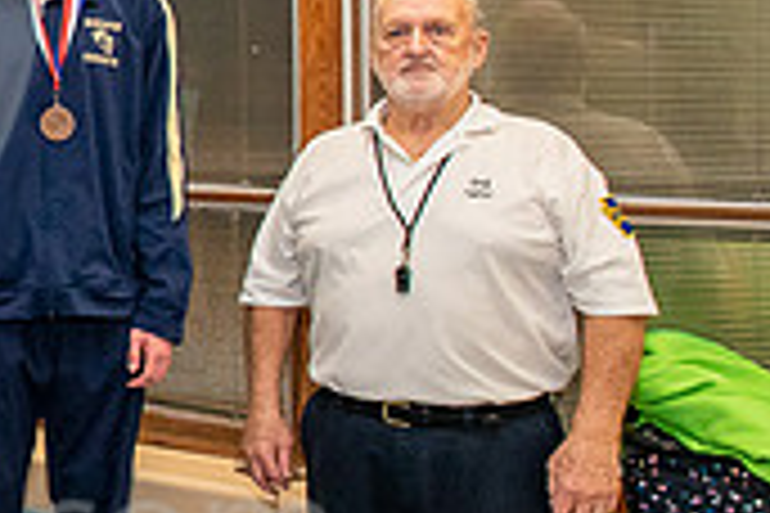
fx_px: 1412
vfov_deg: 20.3
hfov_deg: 23.0
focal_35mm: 66
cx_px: -465
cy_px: 90
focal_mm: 17
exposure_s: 1/200
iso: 2000
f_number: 8
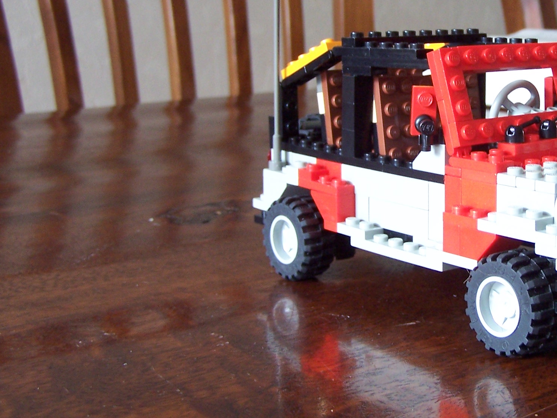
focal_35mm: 66
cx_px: 472
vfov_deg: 22.2
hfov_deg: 28.5
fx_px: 1062
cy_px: 150
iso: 140
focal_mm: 6.3
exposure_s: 1/15
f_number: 2.8
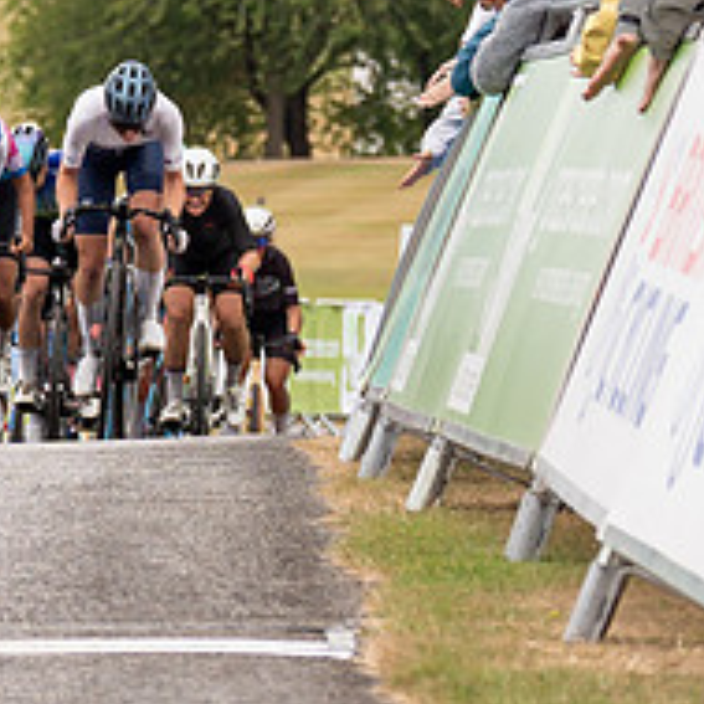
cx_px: -164
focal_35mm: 533
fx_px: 12264
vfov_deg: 3.3
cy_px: -303
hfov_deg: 3.3
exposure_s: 1/1000
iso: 250
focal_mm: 91
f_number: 3.5
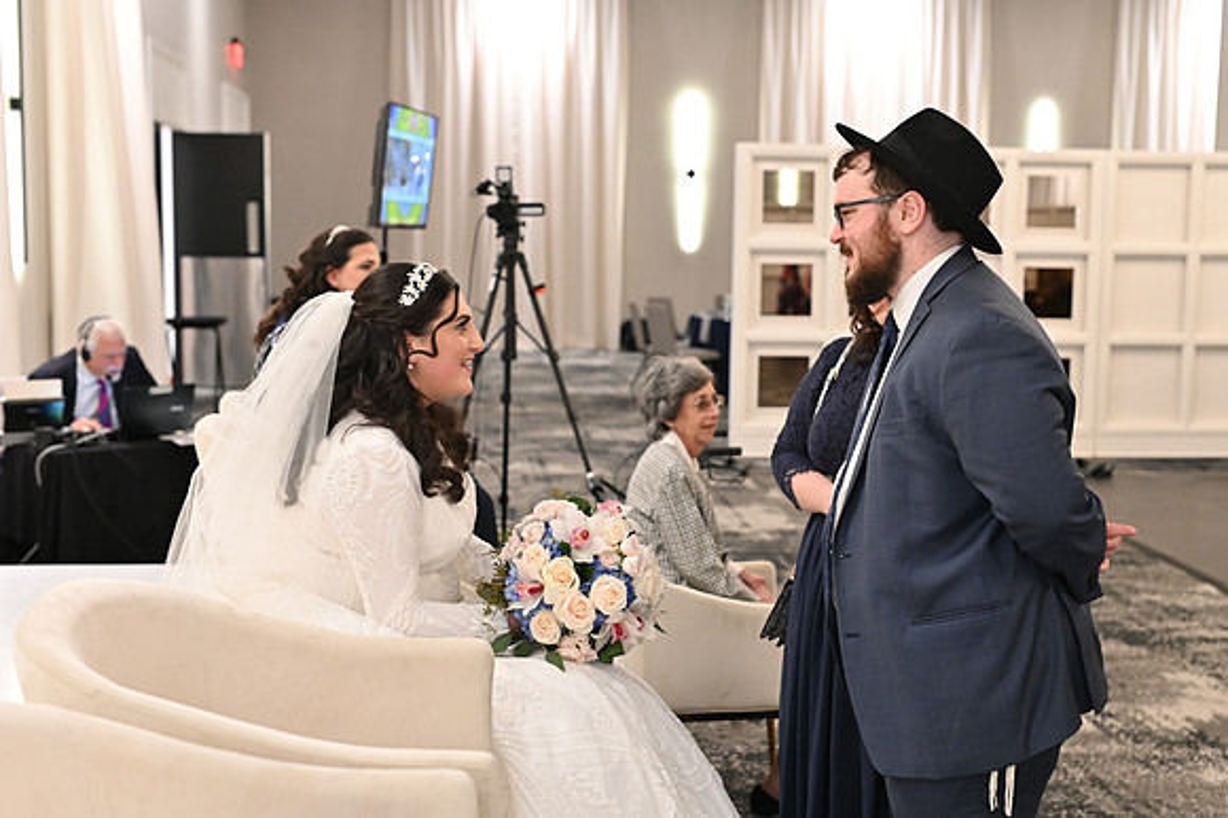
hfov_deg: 39.6
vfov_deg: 27.0
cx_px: 614
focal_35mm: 50
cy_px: 409
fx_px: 1705
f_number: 4
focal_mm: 50
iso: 3200
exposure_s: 1/100
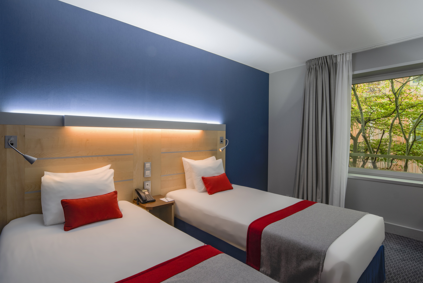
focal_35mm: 18
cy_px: 142
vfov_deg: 67.4
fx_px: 212
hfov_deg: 90.0
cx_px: 212
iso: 400
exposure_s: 1/3
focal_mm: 18
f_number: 22
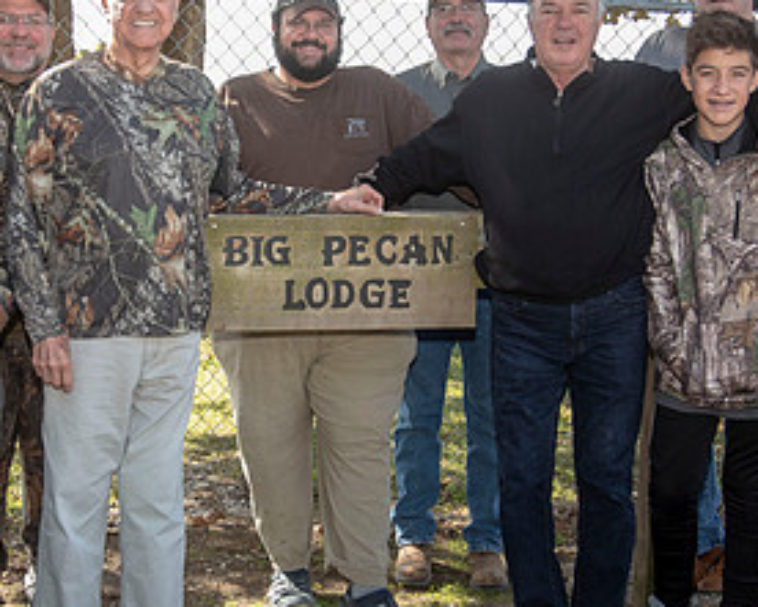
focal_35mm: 67
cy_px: 298
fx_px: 1504
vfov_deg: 22.8
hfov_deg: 28.2
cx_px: 313
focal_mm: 34
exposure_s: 1/250
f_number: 6.3
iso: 400
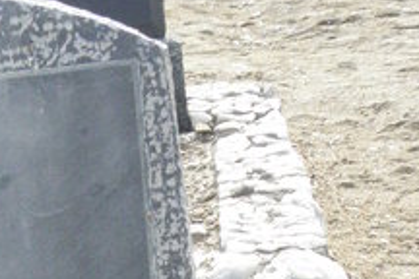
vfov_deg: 12.3
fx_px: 1164
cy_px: 537
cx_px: -68
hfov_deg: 19.4
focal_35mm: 100
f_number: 5.6
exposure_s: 1/200
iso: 200
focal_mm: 4.6
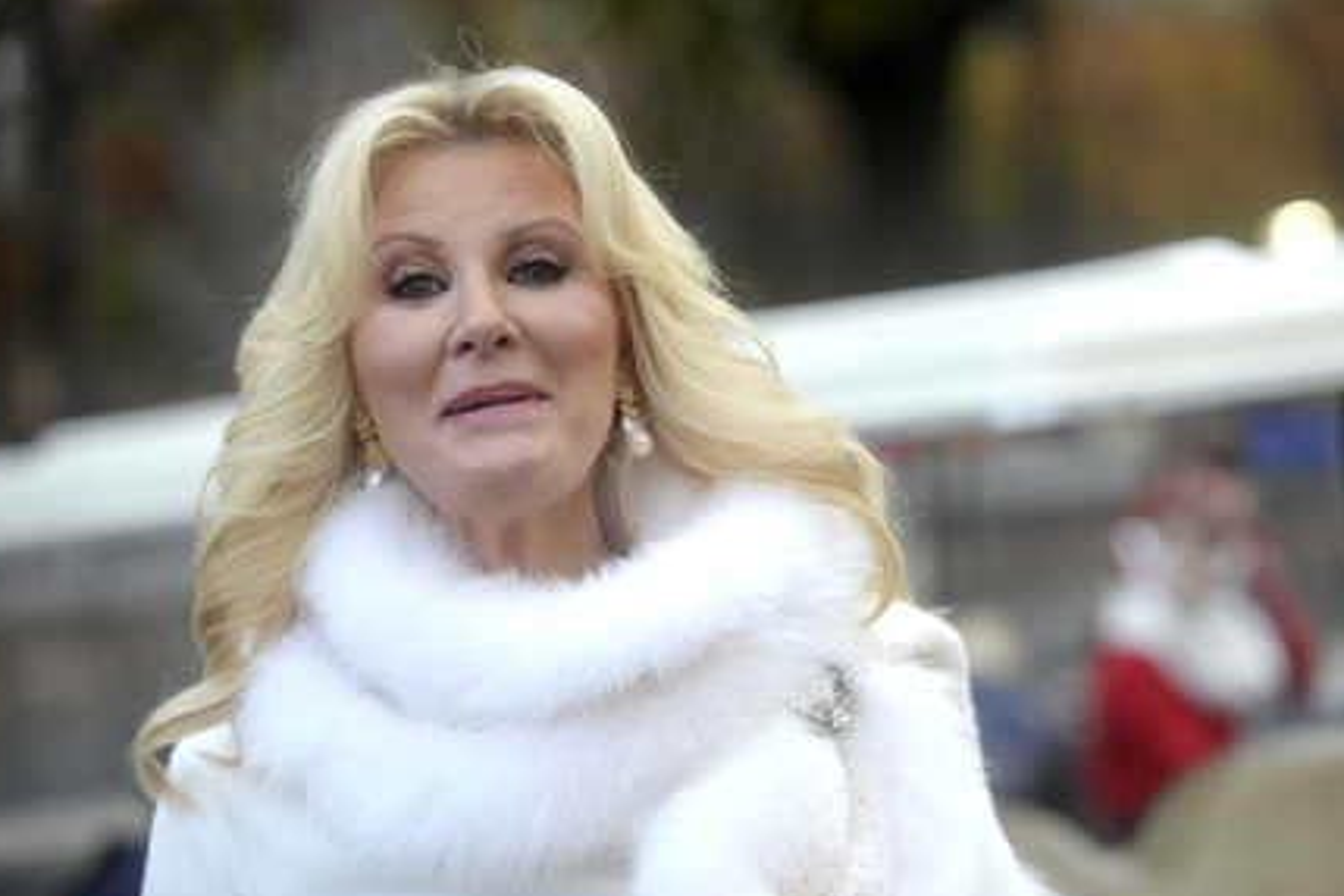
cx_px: 661
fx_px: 3994
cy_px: 461
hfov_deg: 19.1
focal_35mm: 107
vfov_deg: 12.8
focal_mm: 102
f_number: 2.8
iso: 500
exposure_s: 1/500
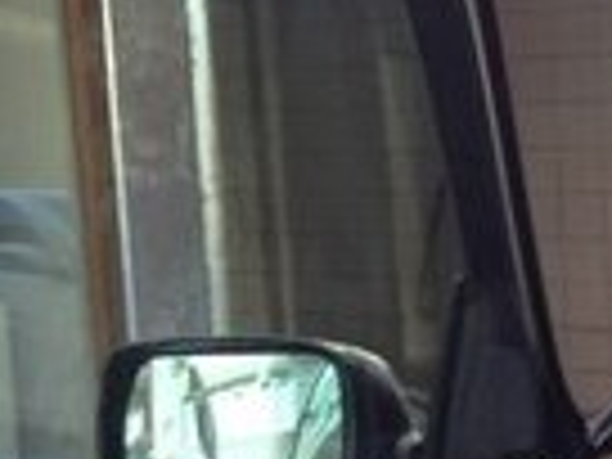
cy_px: 772
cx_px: 1228
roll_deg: -1.1
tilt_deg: -10.8
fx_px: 2829
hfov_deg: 11.2
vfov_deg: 9.0
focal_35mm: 160
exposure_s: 1/120
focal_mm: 4.12
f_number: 2.4
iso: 50
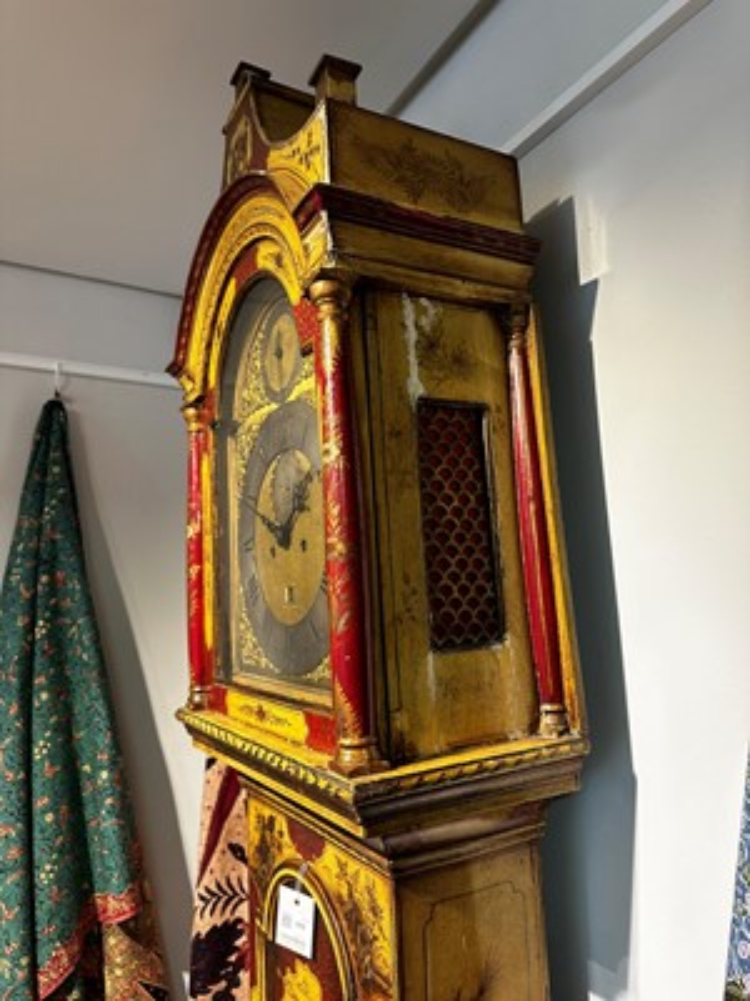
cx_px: 375
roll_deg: +1.4
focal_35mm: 24
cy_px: 500
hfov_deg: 56.8
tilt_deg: +8.8
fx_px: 693
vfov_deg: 71.6
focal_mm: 6.86
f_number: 1.78
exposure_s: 1/100
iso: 200
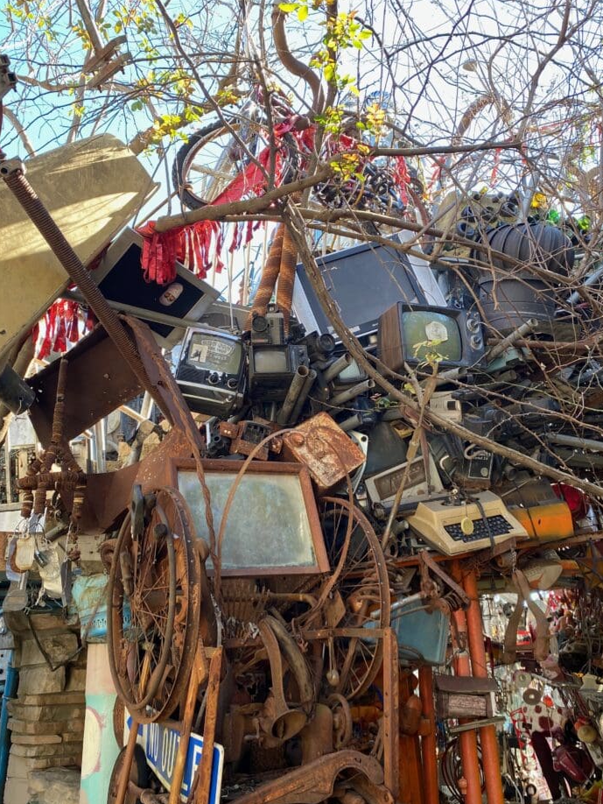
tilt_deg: +24.8
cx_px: 291
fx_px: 673
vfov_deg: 61.6
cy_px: 429
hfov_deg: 48.2
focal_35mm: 29
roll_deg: +1.0
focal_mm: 4.25
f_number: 1.8
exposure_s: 1/121
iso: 50
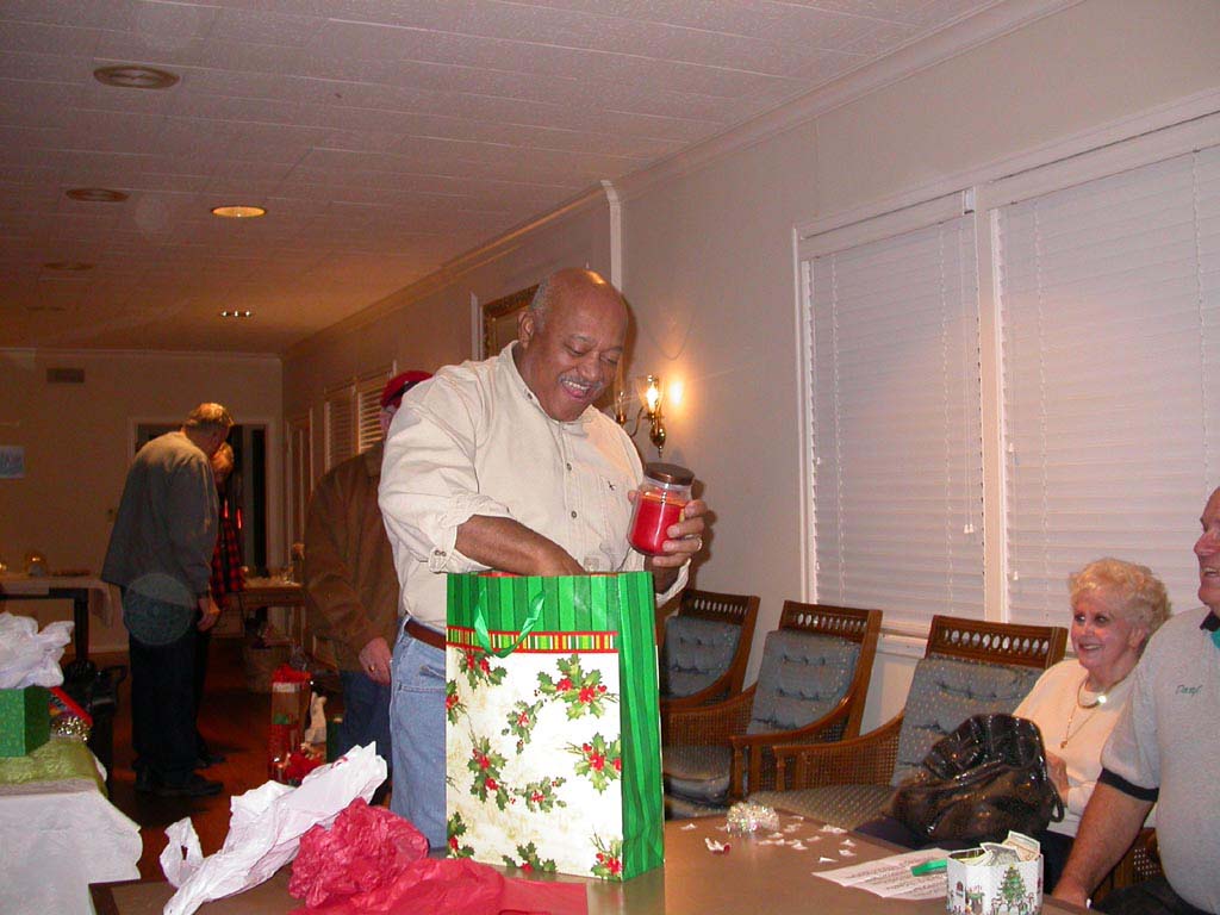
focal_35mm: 38
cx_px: 610
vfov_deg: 37.7
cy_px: 458
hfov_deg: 49.0
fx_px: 1339
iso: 200
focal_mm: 7.85
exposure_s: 1/60
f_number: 2.6
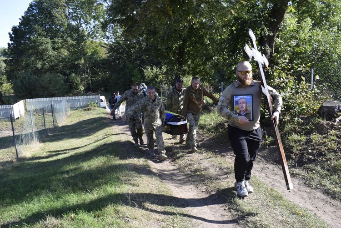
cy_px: 114
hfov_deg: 67.4
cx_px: 170
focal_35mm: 27
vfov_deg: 48.0
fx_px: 256
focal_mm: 18
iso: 360
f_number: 8
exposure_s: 1/250
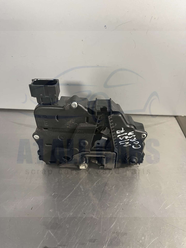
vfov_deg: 67.3
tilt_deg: -40.0
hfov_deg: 53.1
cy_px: 124
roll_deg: -1.2
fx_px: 186
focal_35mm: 26
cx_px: 93
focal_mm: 5.1
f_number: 1.6
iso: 500
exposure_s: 1/50
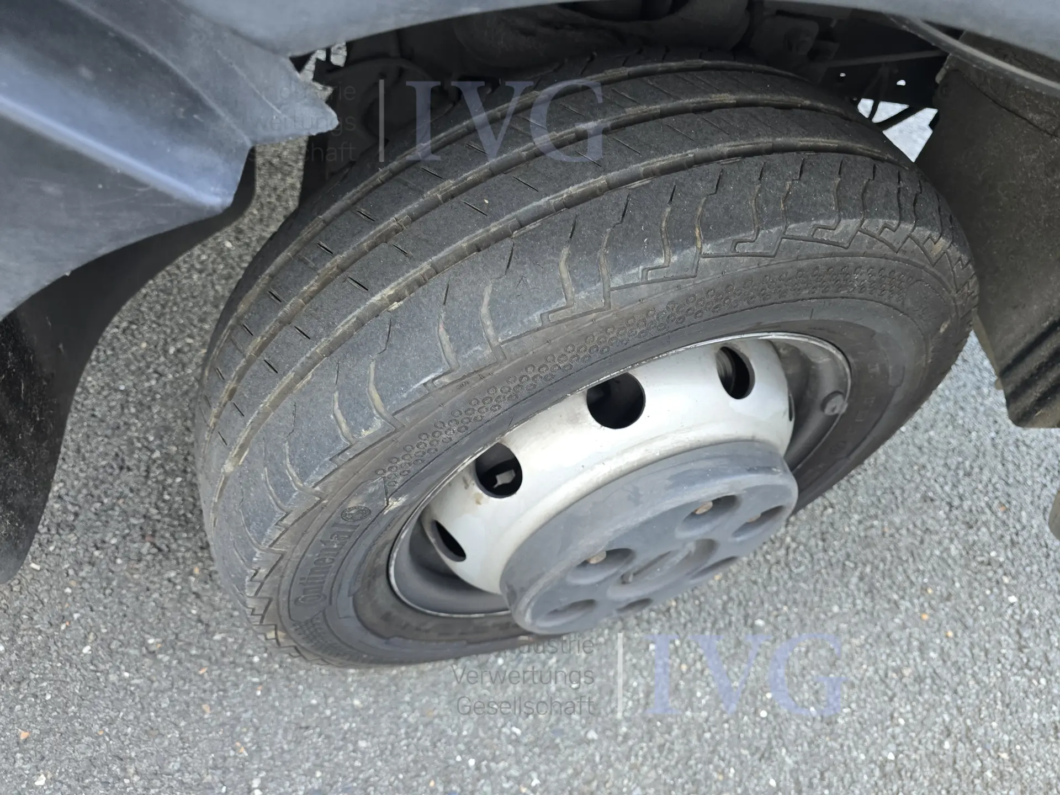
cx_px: 530
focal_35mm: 23
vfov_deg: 58.9
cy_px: 398
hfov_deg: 73.9
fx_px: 704
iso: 125
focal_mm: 6.3
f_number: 1.7
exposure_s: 1/100
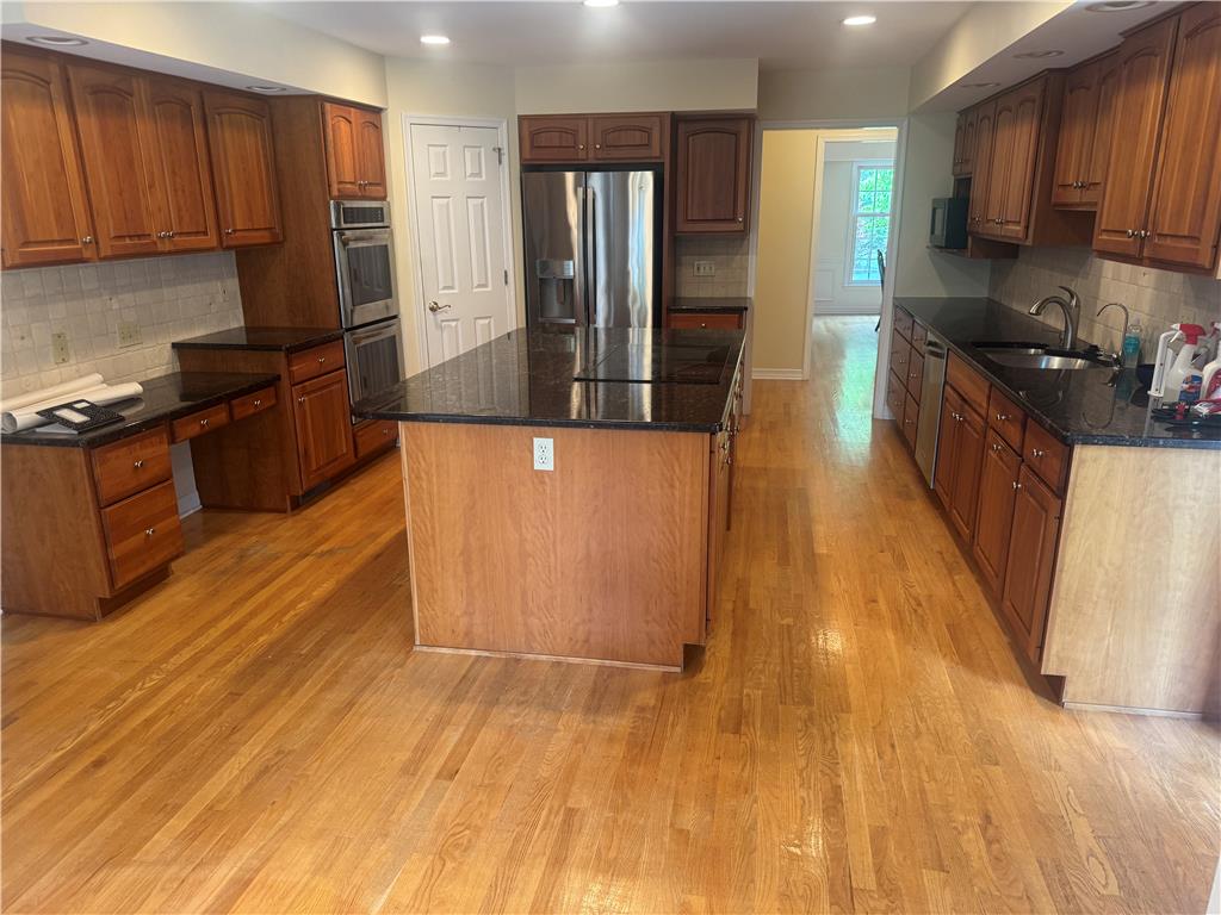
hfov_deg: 71.6
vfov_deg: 56.8
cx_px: 610
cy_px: 458
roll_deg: +0.5
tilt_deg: -16.7
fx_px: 847
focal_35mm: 24
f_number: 1.78
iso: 200
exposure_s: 1/60
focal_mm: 6.76
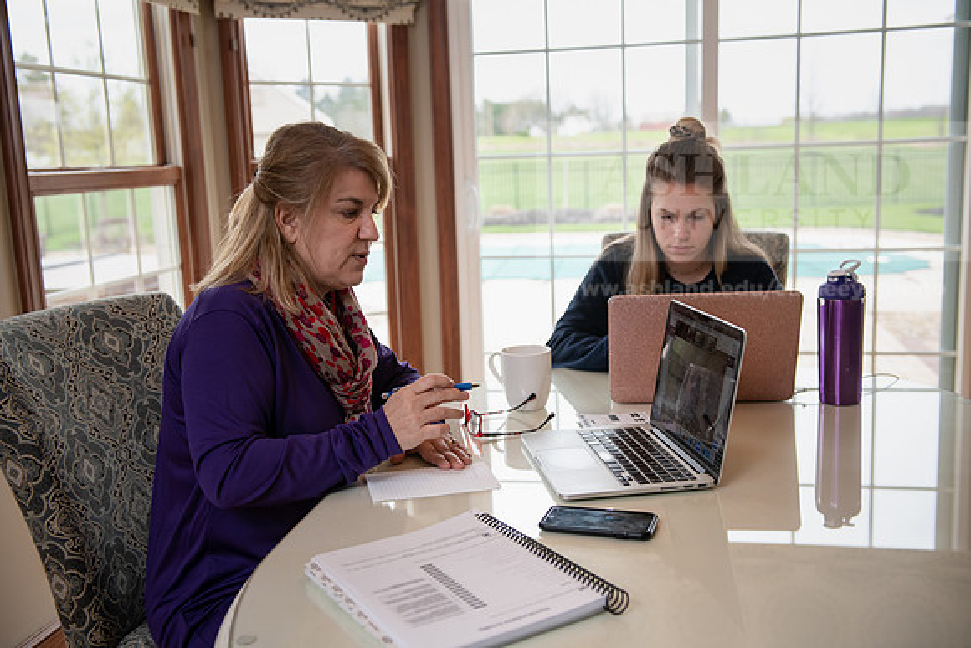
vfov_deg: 35.1
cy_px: 324
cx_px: 486
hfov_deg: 50.7
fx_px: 1025
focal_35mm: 38
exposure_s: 1/250
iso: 400
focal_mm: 38
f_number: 3.5
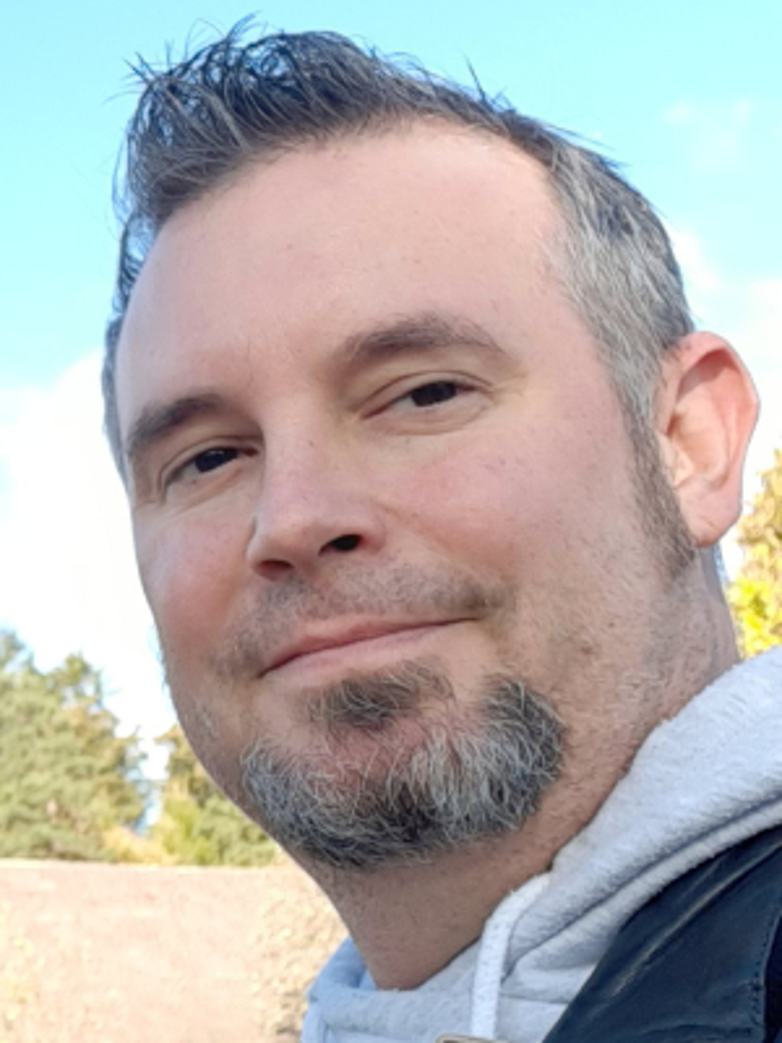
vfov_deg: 58.4
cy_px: 522
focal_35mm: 31
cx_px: 391
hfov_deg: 45.4
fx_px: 934
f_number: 2
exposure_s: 1/294
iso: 40
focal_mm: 3.8
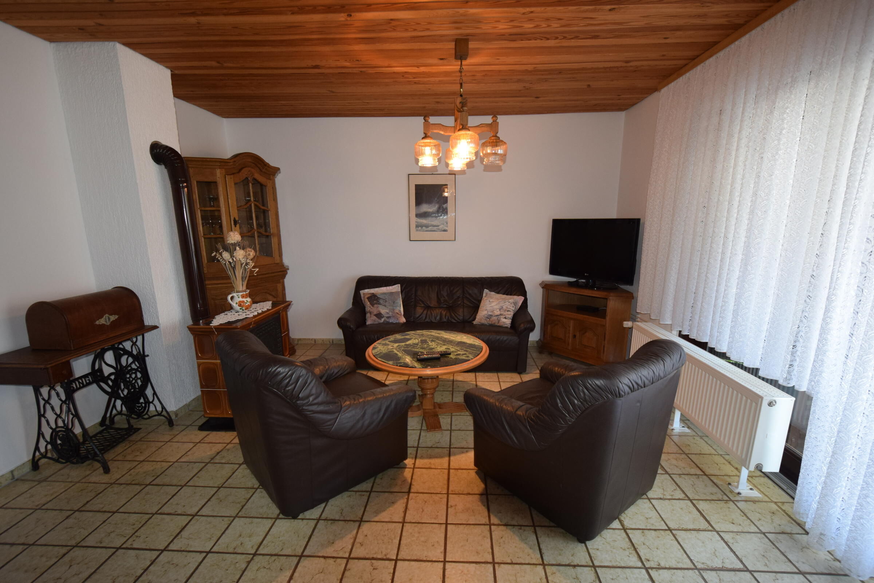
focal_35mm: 15
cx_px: 437
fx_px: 364
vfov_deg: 77.3
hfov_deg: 100.4
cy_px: 292
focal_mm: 10
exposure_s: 1/60
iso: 800
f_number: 4
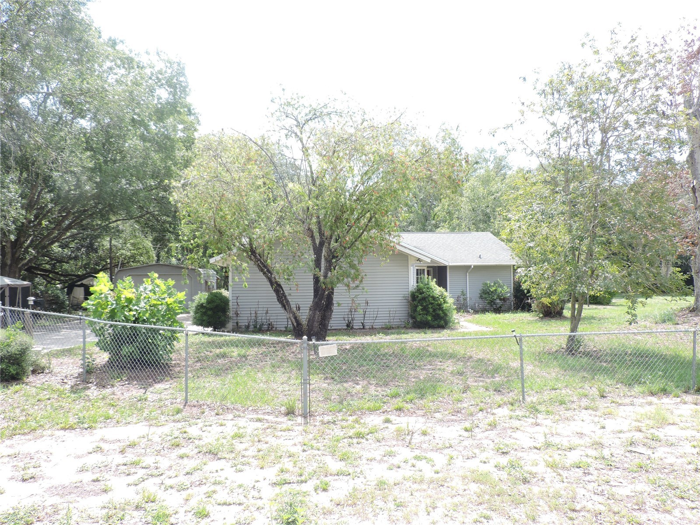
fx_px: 485
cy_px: 262
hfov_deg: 71.6
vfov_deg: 56.8
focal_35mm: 24
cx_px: 350
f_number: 3
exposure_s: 1/320
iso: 100
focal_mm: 4.3
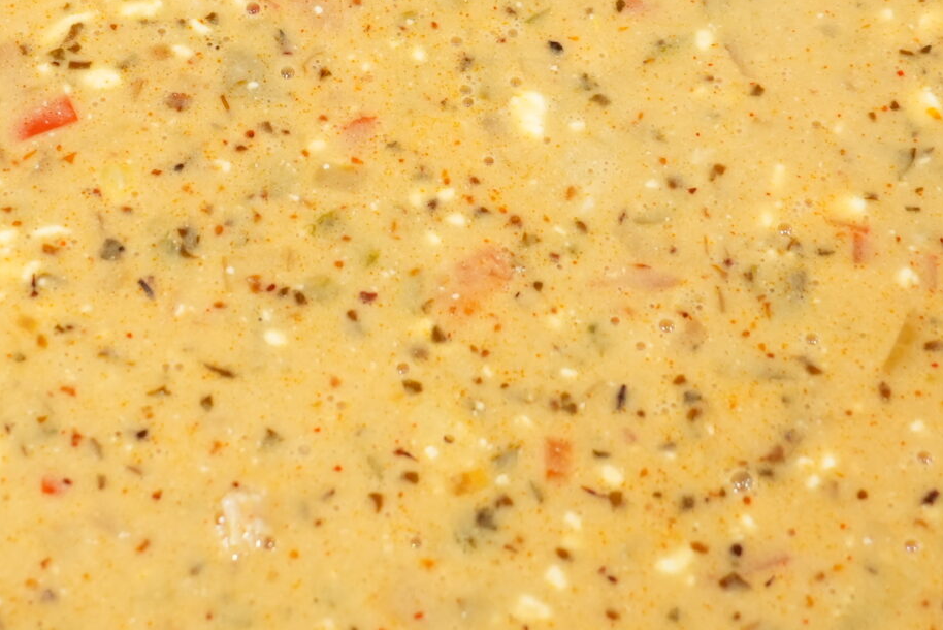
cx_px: 329
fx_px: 2935
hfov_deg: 18.2
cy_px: 99
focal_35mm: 112
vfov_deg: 12.2
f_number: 4.5
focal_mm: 27
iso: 1000
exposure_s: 1/160
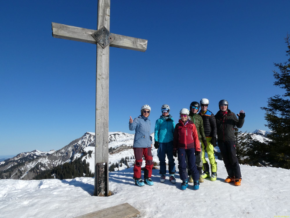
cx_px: 145
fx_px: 201
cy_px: 109
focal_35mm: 24
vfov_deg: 56.8
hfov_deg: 71.6
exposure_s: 1/800
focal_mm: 4.3
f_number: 5
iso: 80
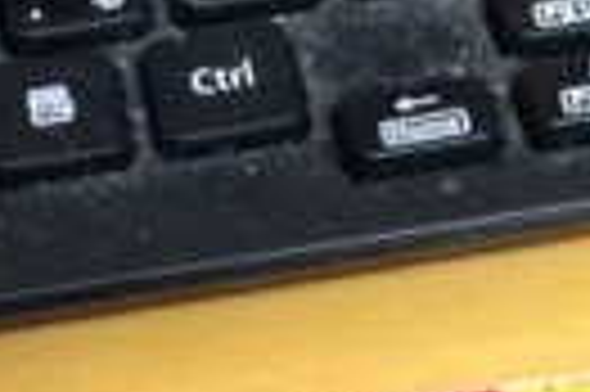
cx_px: -126
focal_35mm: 168
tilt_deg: -49.4
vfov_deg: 7.8
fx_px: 2750
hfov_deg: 12.0
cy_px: 789
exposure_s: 1/17
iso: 400
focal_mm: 4.12
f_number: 2.4
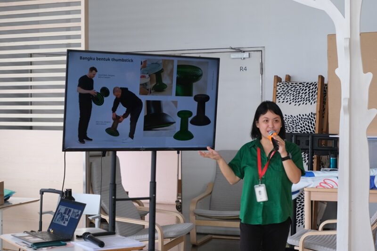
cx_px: 188
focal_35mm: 68
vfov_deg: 20.0
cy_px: 126
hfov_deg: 29.7
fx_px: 712
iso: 1600
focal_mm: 45
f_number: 5.6
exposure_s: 1/26
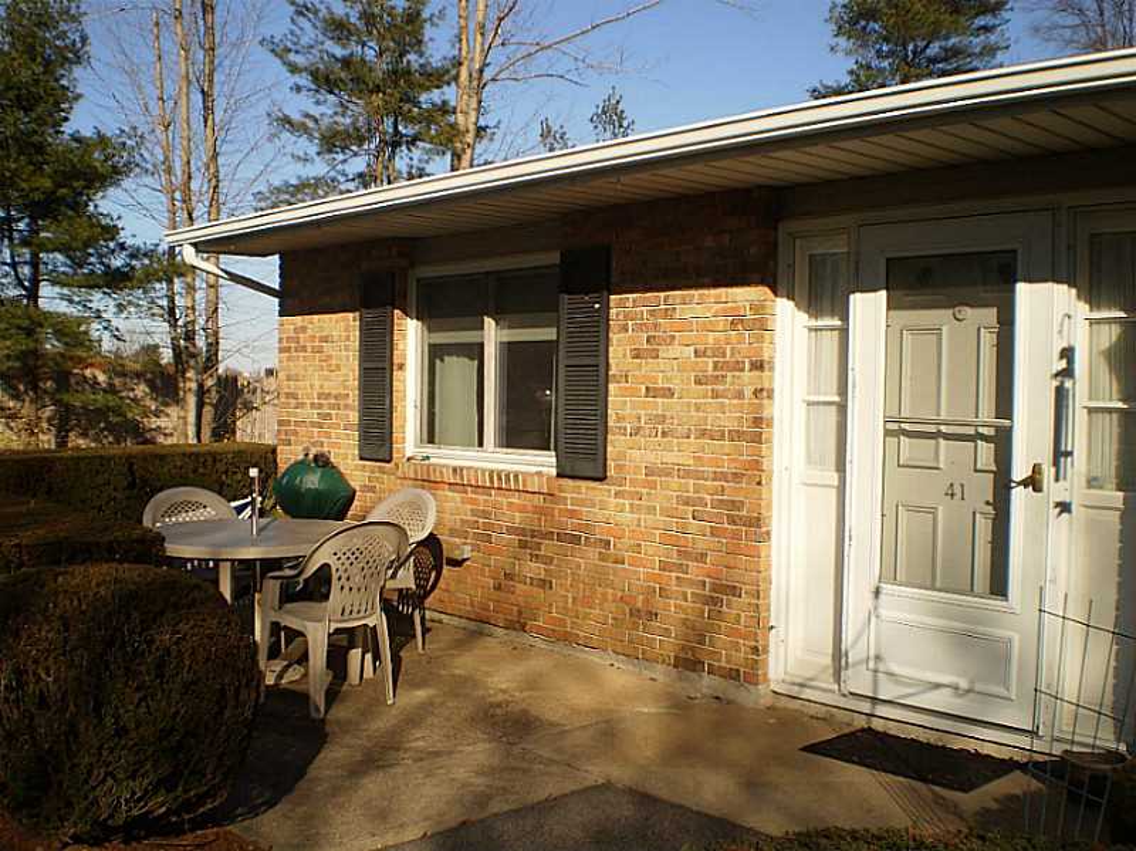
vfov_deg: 39.6
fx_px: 1181
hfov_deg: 51.4
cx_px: 568
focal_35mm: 36
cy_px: 426
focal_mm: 6.3
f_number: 4.6
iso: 64
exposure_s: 1/800
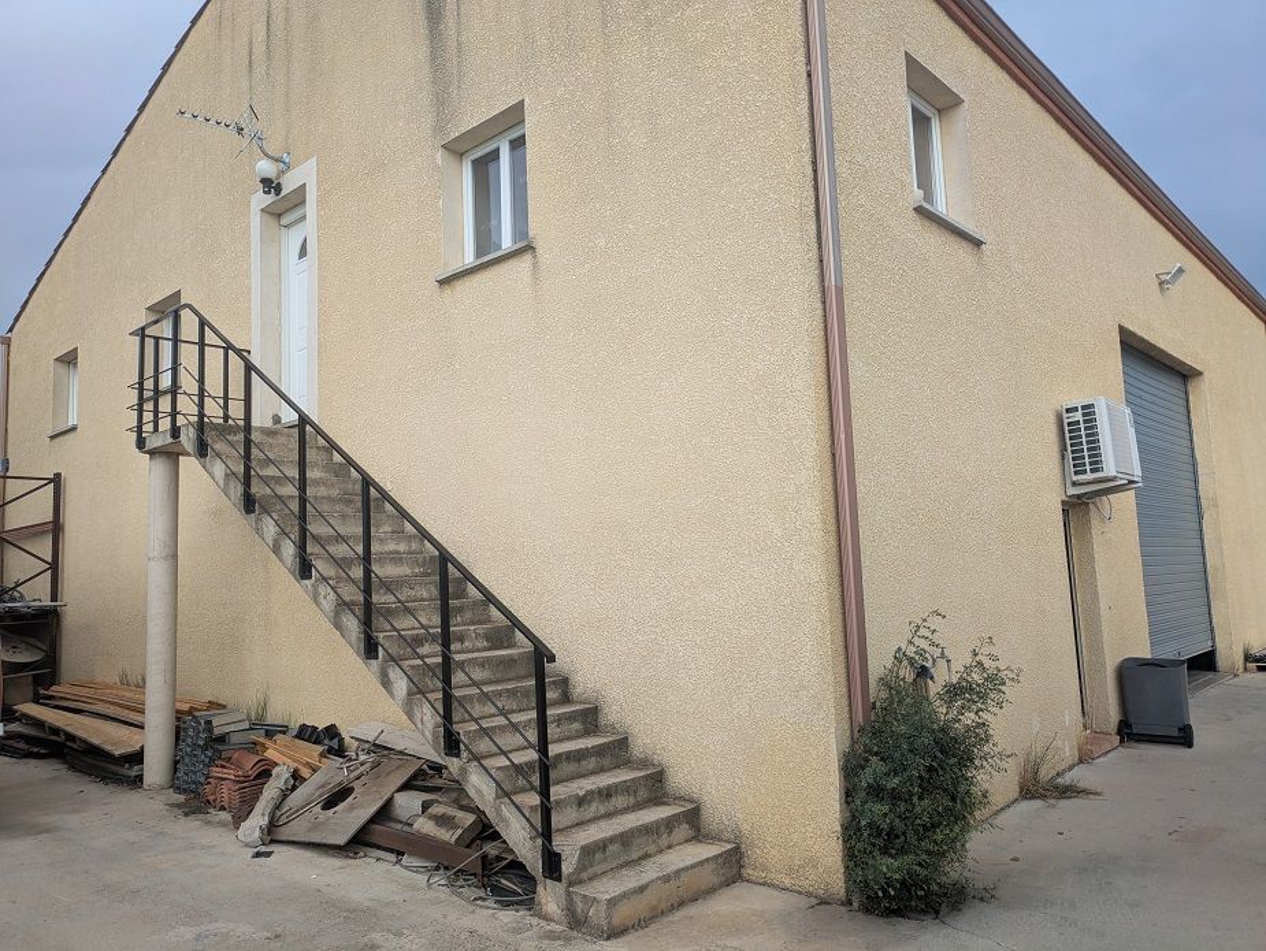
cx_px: 633
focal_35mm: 25
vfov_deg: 54.9
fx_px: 915
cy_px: 476
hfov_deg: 69.4
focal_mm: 5.43
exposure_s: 1/867
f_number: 1.89
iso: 66
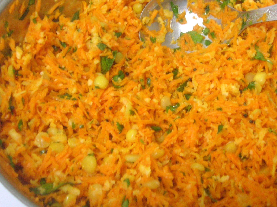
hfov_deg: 29.8
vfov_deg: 22.5
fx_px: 520
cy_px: 81
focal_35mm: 65
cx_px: 166
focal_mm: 7.7
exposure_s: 1/3.3
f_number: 3.2
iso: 129
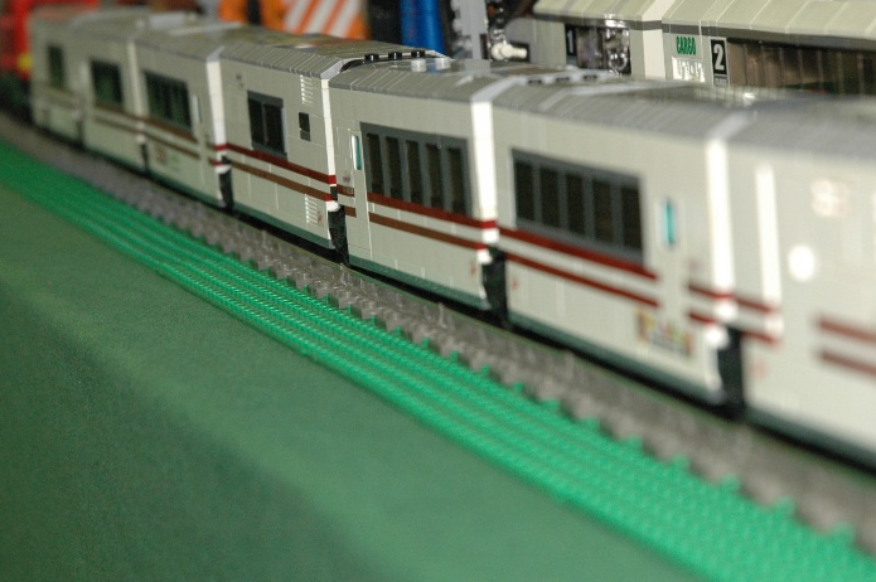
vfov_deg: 10.0
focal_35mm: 137
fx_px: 3330
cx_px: 420
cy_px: 205
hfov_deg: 15.0
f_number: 5.6
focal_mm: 62
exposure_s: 1/25
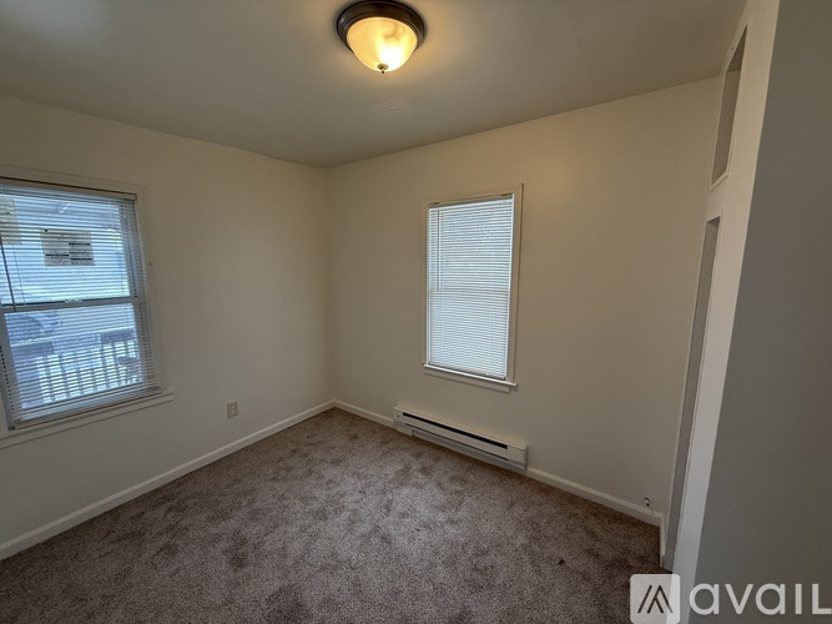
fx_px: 336
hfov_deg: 102.1
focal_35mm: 14
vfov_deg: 85.7
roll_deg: +0.5
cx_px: 416
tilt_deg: -8.8
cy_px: 312
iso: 160
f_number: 2.2
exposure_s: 1/120
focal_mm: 2.22
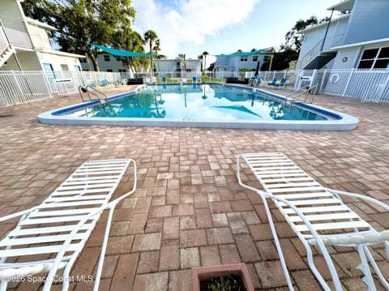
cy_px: 146
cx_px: 194
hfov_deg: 102.1
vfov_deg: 85.6
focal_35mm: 14
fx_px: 157
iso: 50
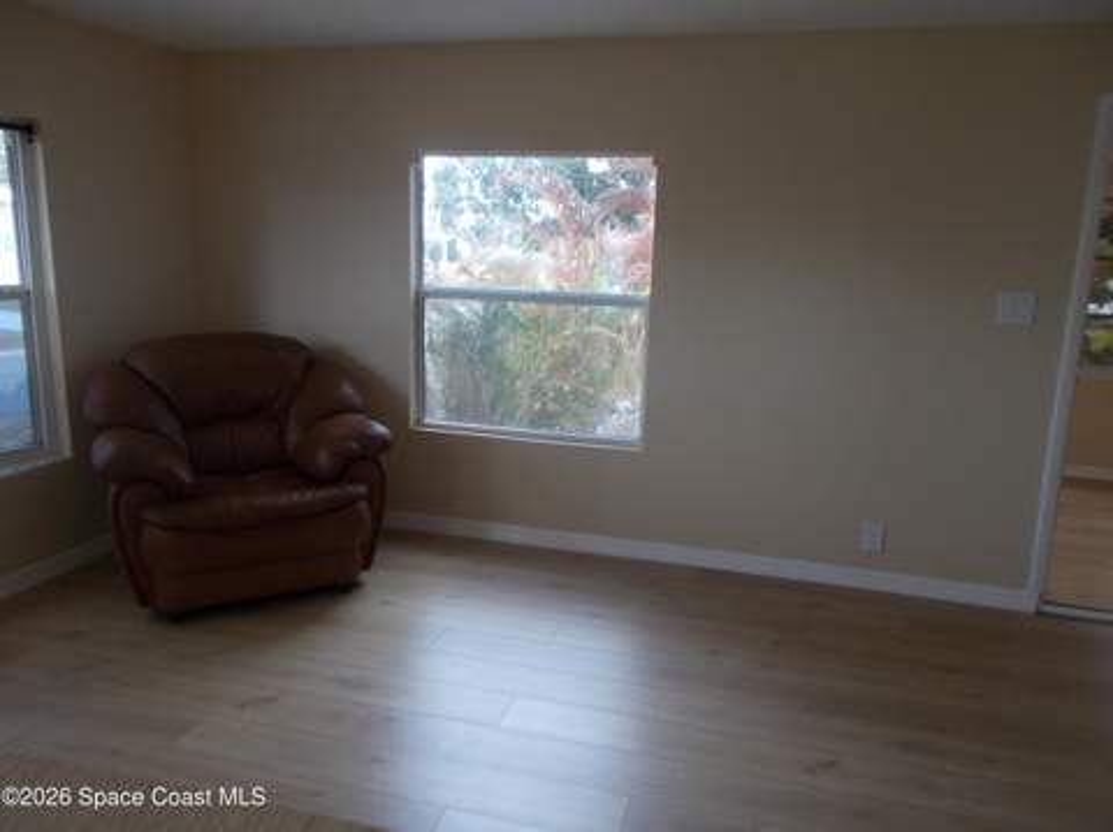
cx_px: 556
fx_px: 835
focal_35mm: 26
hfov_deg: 67.4
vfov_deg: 53.0
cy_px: 416
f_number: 3.2
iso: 80
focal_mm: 4.6
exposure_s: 1/40
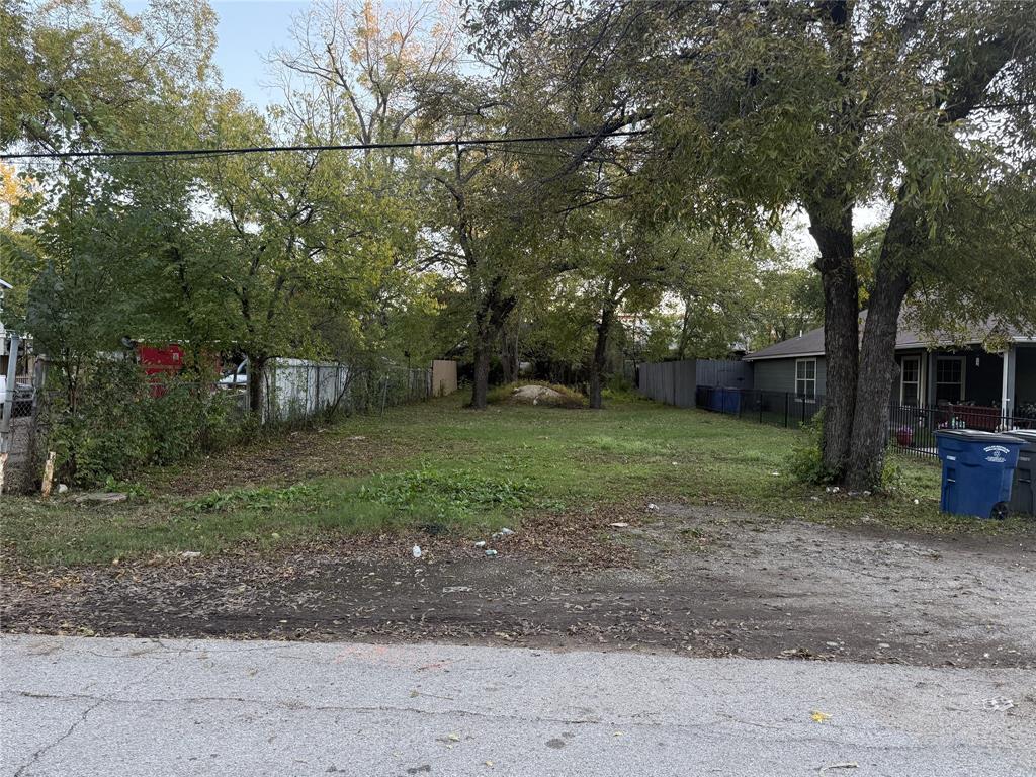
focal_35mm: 24
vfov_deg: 56.8
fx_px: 718
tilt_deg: -1.5
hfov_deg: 71.6
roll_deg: -0.9
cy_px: 388
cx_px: 518
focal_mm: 6.76
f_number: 1.78
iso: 200
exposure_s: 1/178
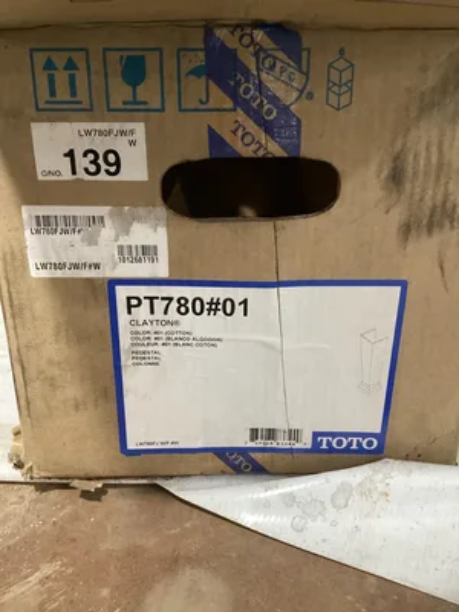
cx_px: 230
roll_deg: +1.7
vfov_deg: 58.4
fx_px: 548
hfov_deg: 45.4
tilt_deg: -22.9
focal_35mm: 31
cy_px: 306
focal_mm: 3.3
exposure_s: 1/33
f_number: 2.4
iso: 400
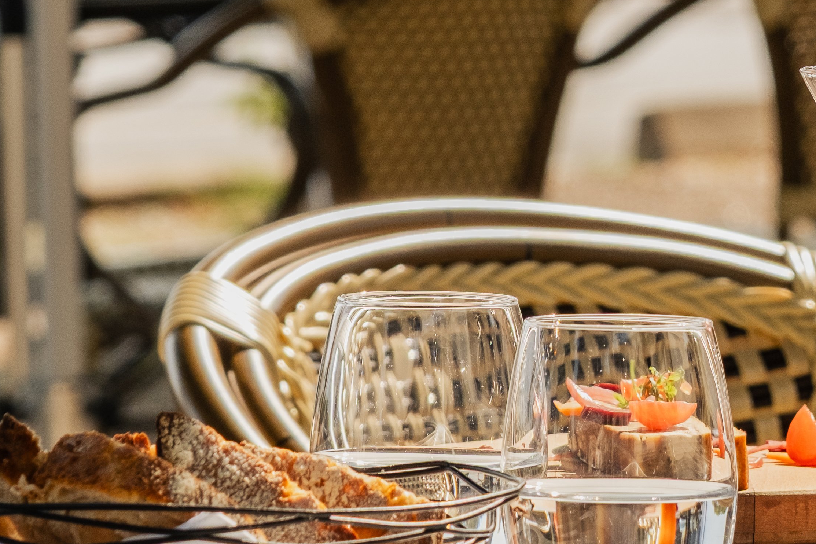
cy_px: -192
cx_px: 849
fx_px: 8499
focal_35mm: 375
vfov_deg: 3.7
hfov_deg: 5.5
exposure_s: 1/500
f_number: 5.6
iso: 125
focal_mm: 72.1
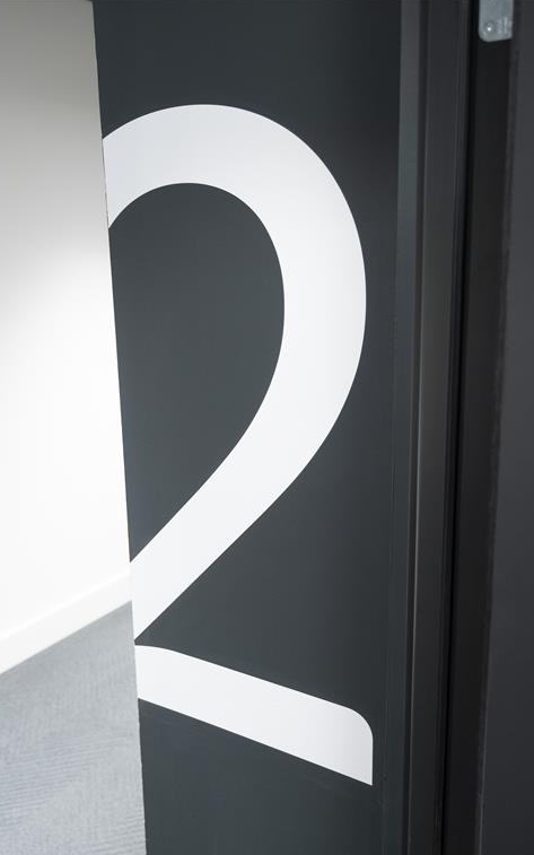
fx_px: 699
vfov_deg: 62.9
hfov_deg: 41.8
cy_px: 429
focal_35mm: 30
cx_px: 280
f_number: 2.8
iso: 1000
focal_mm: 19.4
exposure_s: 1/50
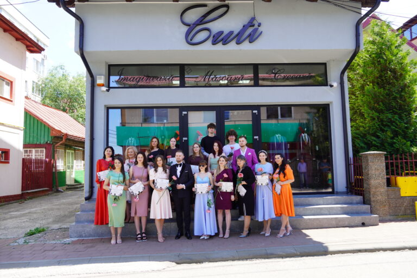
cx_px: 208
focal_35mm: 27
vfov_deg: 47.9
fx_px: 313
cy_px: 139
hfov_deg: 67.4
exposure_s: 1/100
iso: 100
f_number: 5.6
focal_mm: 18
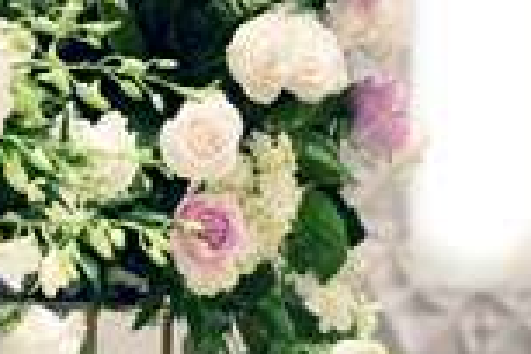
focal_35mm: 335
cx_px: 2
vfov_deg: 4.1
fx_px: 4941
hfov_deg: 6.1
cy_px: 293
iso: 2000
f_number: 3.2
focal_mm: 50
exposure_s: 1/320
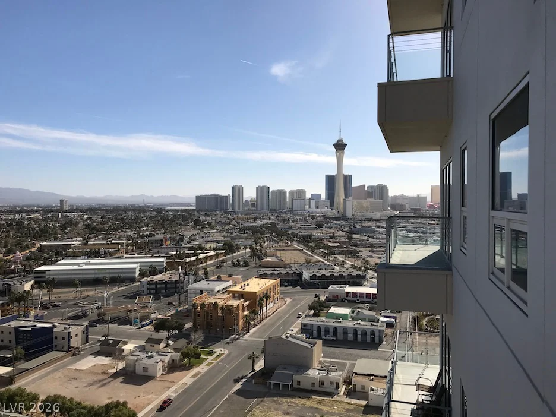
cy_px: 208
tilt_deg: -0.6
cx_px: 278
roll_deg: -1.2
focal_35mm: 28
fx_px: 450
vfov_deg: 49.7
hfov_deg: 63.4
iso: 20
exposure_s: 1/4566
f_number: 1.8
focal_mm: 3.99
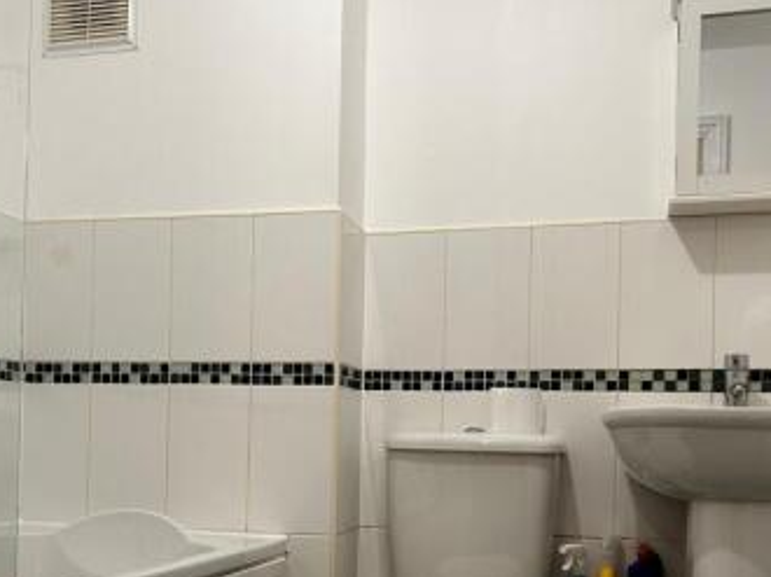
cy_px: 429
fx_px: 1024
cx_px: 349
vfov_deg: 31.0
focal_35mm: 46
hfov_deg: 41.2
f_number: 1.5
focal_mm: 5.7
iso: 125
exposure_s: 1/100
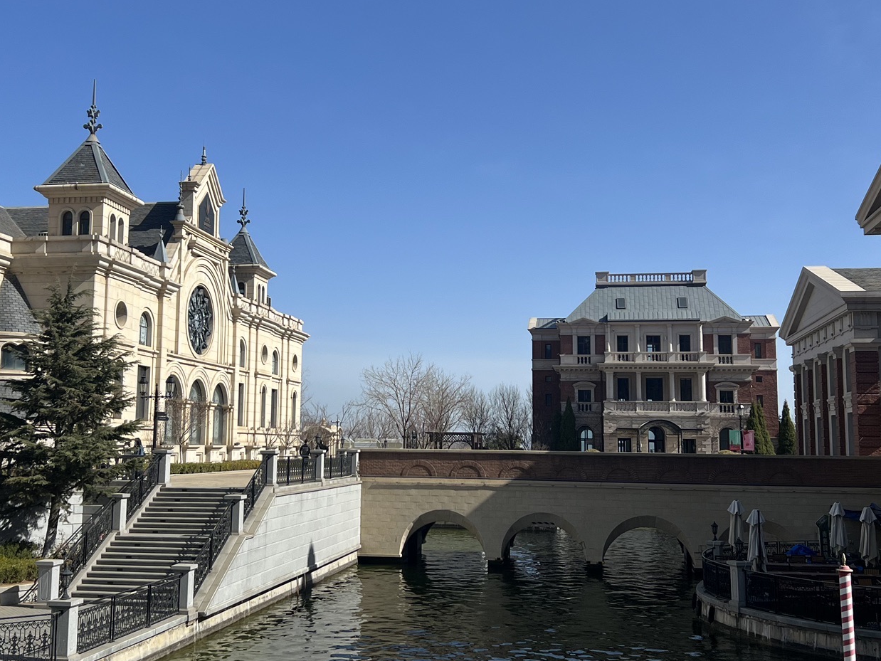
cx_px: 402
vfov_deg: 34.4
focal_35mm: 42
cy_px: 315
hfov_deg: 44.7
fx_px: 1069
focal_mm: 5.7
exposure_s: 1/6579
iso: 50
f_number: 1.5
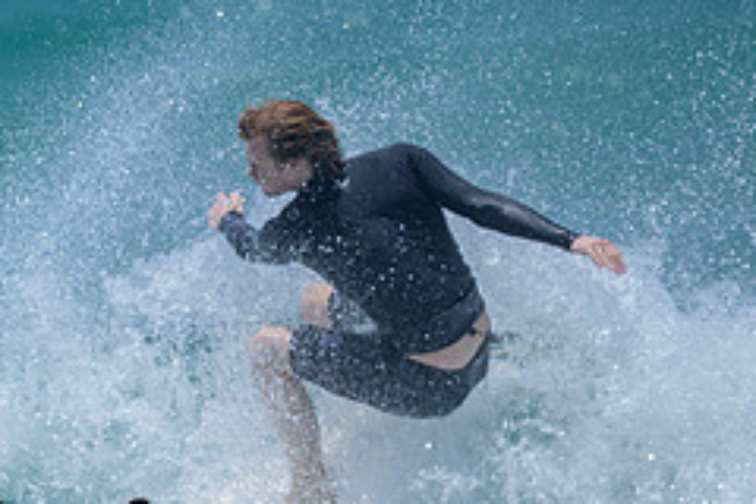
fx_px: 50984
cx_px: -129
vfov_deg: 0.6
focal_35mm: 2428
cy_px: 497
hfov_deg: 0.8
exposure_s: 1/2500
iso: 220
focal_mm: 800
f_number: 6.3
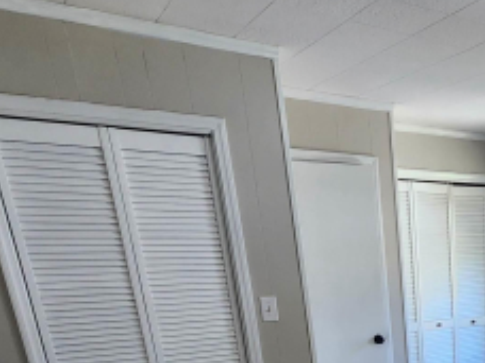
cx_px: 507
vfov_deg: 30.9
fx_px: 532
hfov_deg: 41.2
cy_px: 452
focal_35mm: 38
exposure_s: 1/60
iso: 320
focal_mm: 2.2
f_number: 2.2
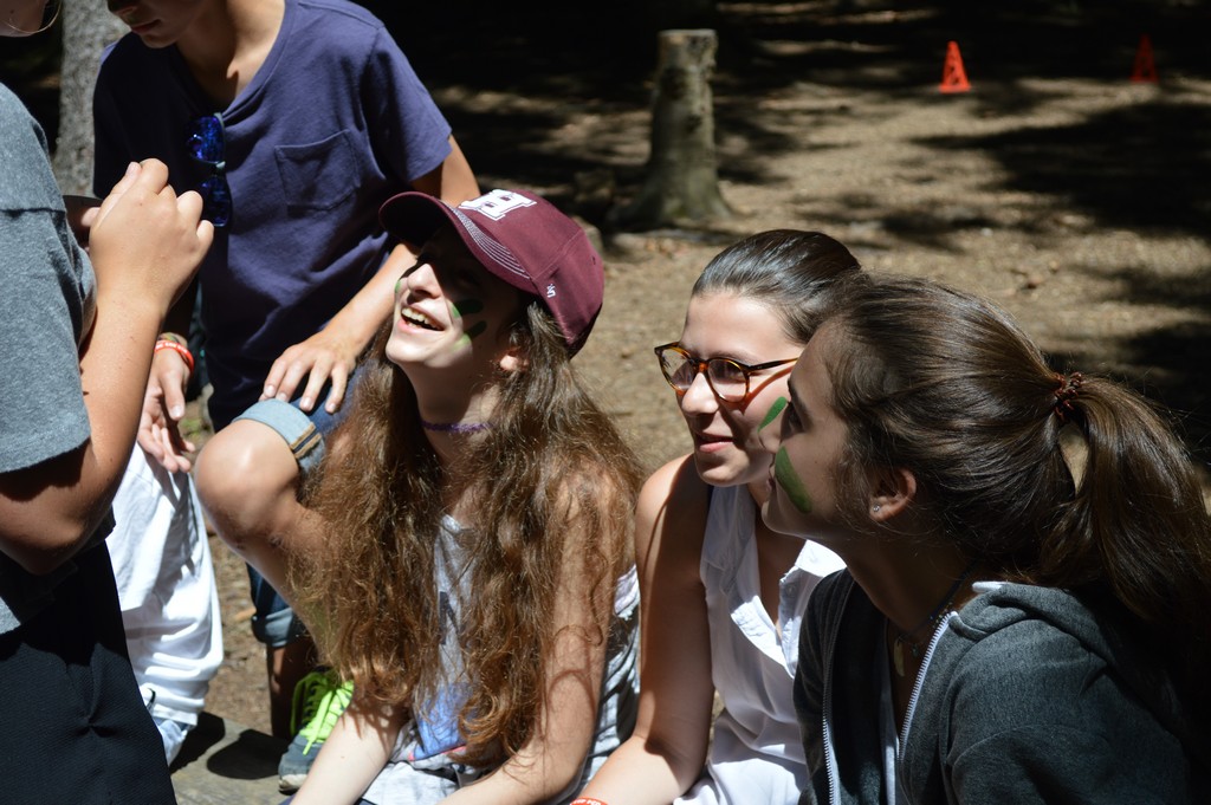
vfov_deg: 19.7
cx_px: 606
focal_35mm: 69
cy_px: 402
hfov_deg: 29.3
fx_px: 2319
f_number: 5.3
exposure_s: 1/400
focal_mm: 46
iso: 110
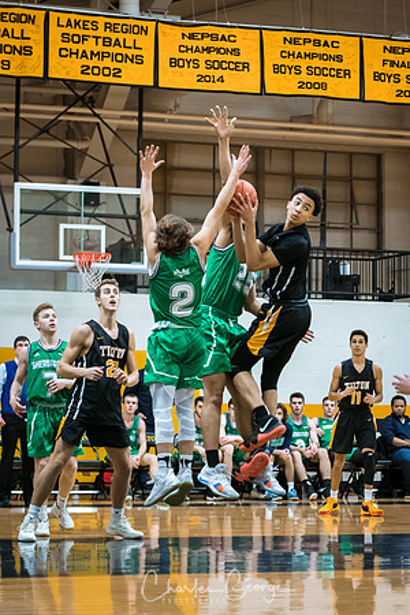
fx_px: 1922
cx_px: 205
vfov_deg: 18.2
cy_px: 308
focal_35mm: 112
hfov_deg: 12.2
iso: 3200
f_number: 2.8
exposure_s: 1/400
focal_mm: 75
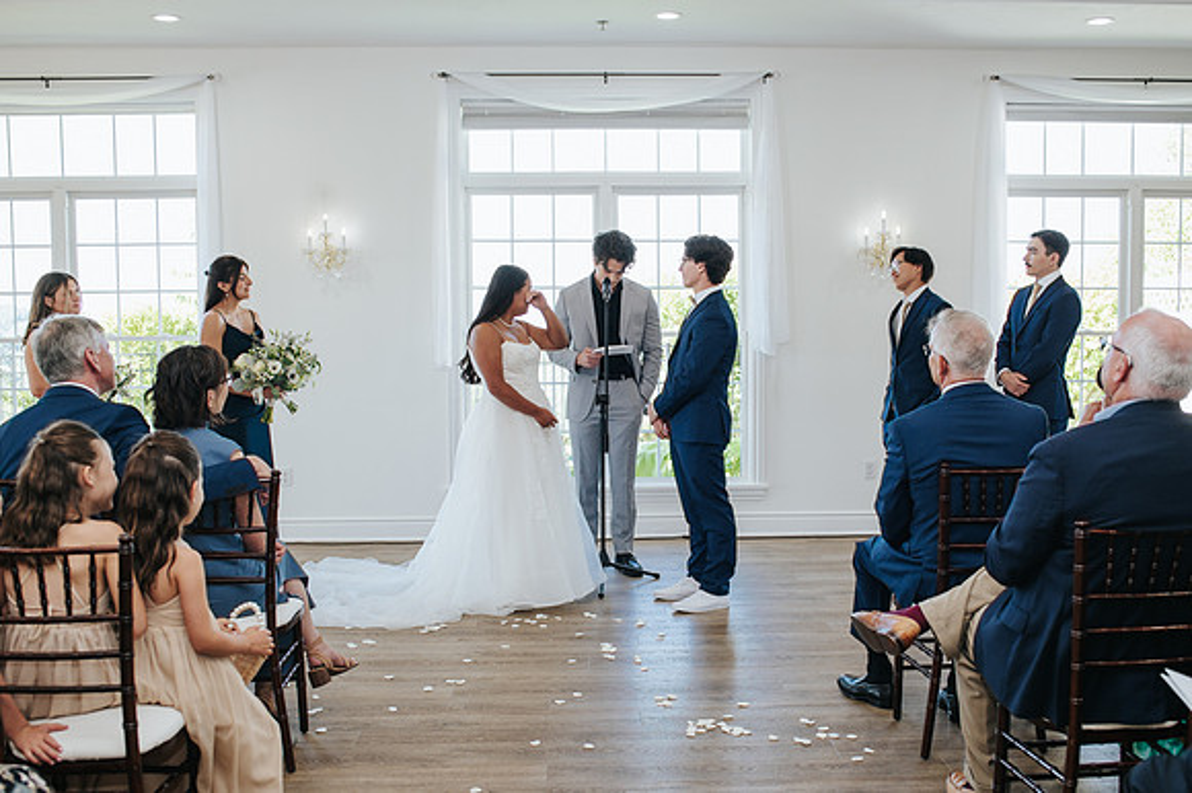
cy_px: 444
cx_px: 630
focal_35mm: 40
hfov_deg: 48.9
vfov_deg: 33.7
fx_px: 1309
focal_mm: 35
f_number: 3.5
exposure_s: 1/200
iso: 450
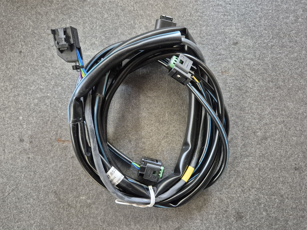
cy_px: 112
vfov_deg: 56.8
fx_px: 213
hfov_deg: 71.6
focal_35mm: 24
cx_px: 152
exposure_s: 1/100
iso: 2000
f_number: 1.8
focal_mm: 5.4
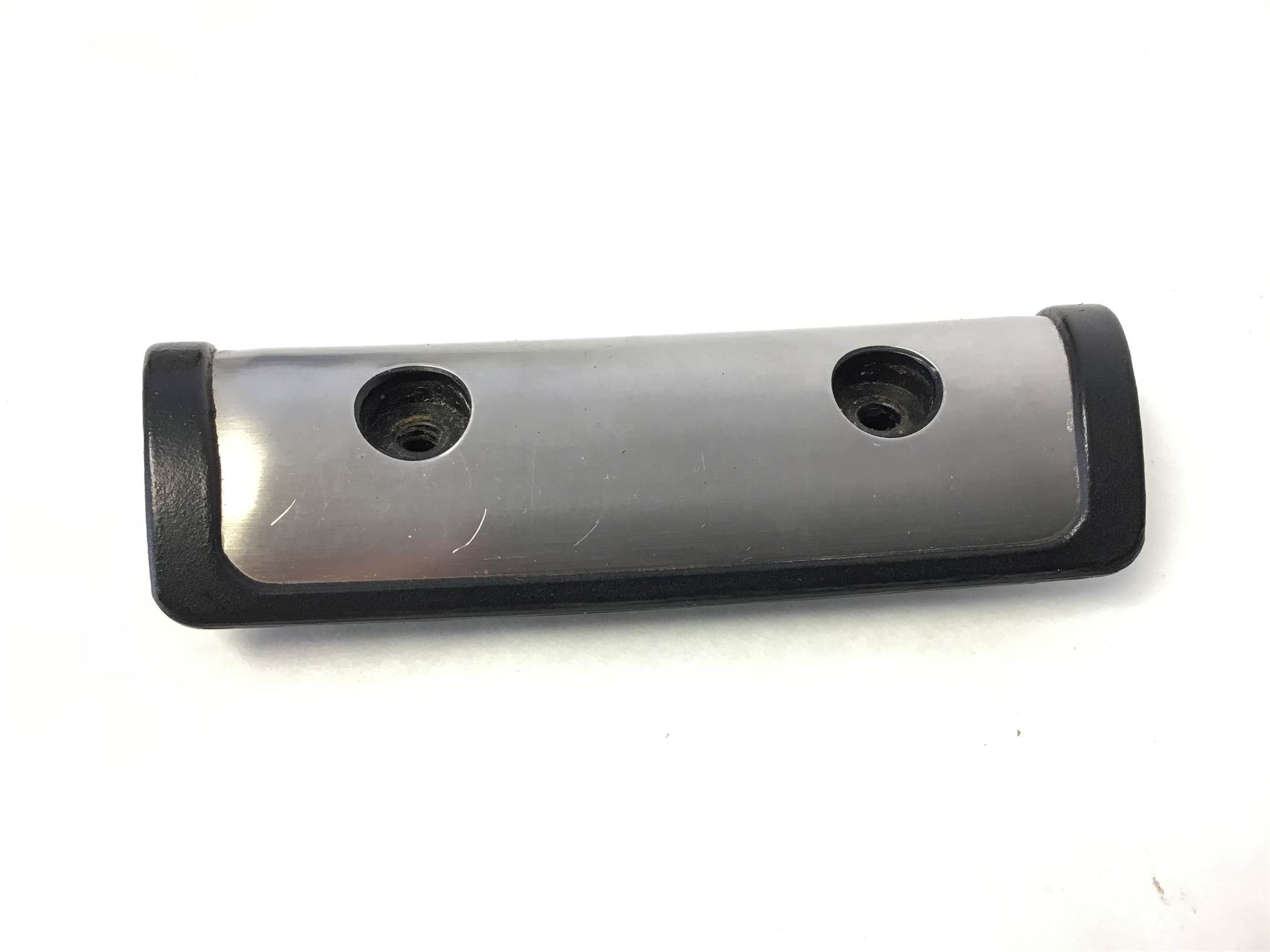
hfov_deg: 58.4
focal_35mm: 31
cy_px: 476
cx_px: 635
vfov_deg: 45.4
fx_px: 1137
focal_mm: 3.3
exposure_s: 1/30
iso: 40
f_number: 2.4
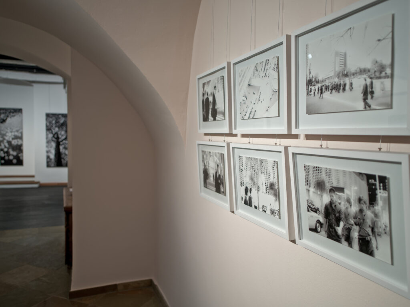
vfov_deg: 49.7
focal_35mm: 28
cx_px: 205
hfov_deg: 63.4
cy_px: 154
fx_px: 332
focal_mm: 35
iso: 800
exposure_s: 1/80
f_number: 3.5
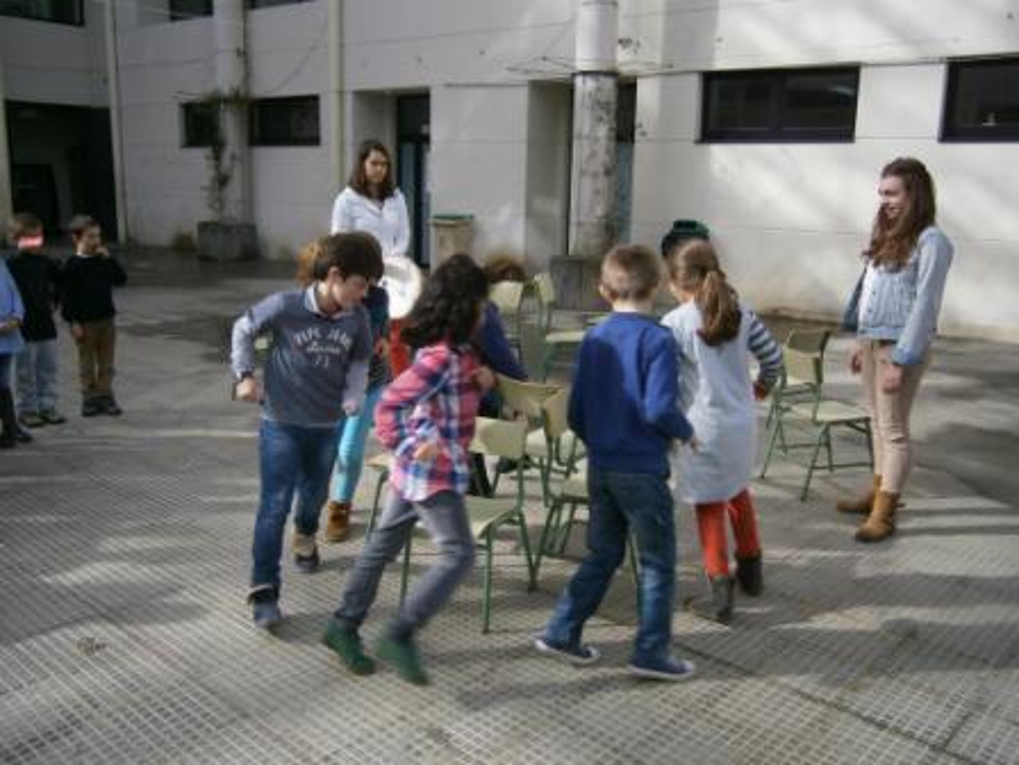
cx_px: 510
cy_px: 382
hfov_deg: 58.4
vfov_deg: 45.4
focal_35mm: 31
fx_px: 913
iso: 80
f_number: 8.3
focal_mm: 5.5
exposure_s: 1/100
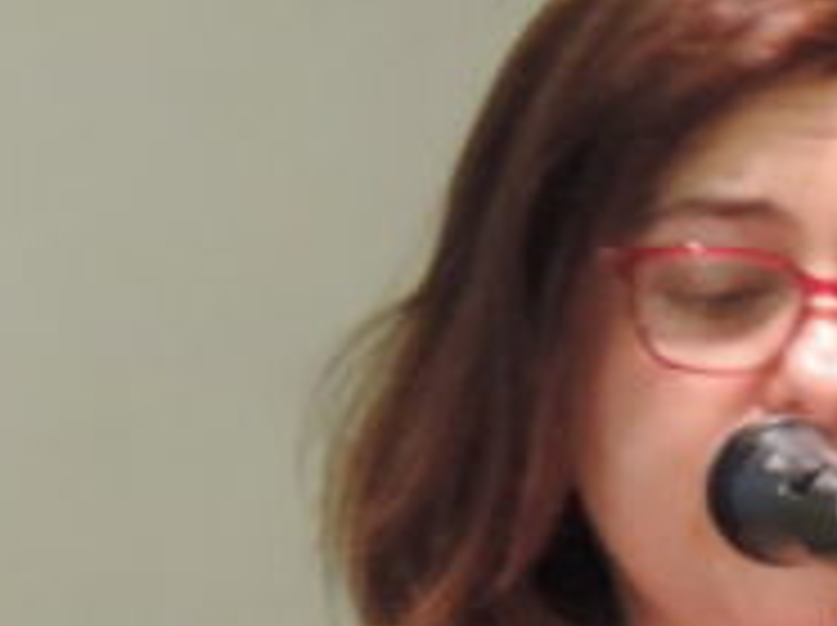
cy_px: 1220
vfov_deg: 1.3
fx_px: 26636
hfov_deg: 1.8
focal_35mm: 1103
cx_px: 238
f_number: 4.6
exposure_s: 1/30
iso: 720
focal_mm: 35.6
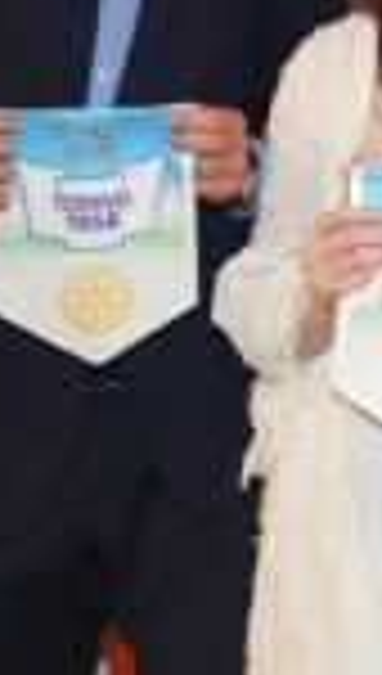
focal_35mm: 115
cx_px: 791
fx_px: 2059
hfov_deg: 9.8
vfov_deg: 18.2
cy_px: 25
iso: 6400
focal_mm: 33
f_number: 4
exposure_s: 1/125
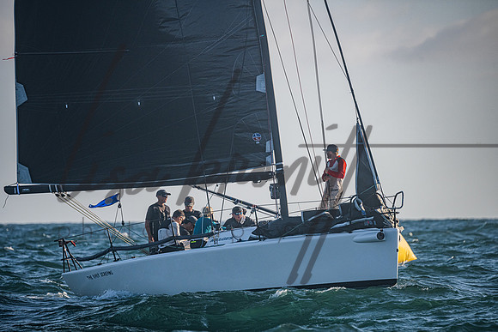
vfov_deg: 3.4
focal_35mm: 400
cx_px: 249
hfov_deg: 5.2
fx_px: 5534
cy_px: 166
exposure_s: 1/2500
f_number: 6.3
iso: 400
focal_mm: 400
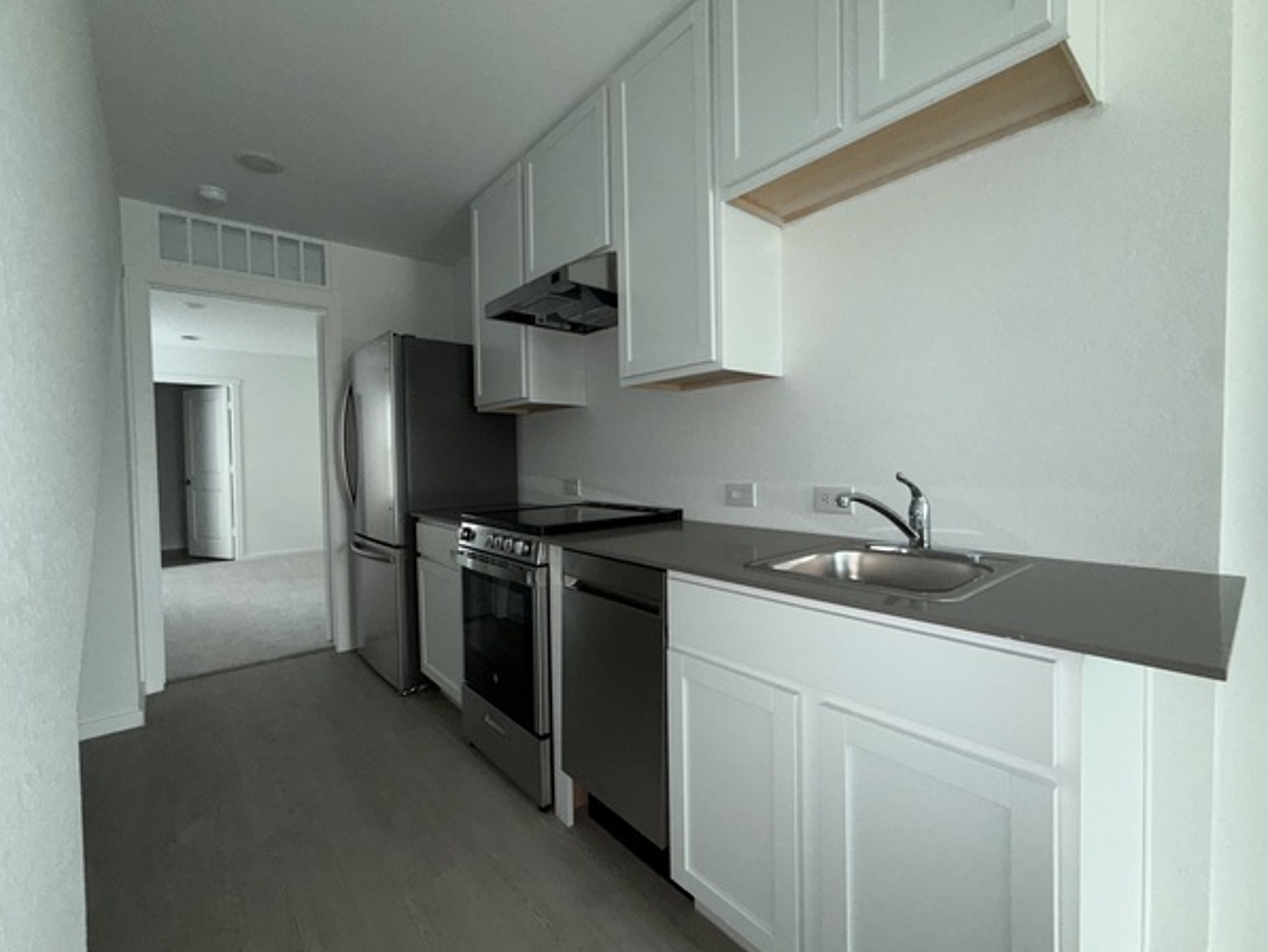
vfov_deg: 81.8
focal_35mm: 15
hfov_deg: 98.1
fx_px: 550
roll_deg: +0.9
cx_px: 618
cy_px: 472
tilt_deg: -0.8
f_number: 2.2
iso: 125
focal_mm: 2.22
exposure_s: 1/66
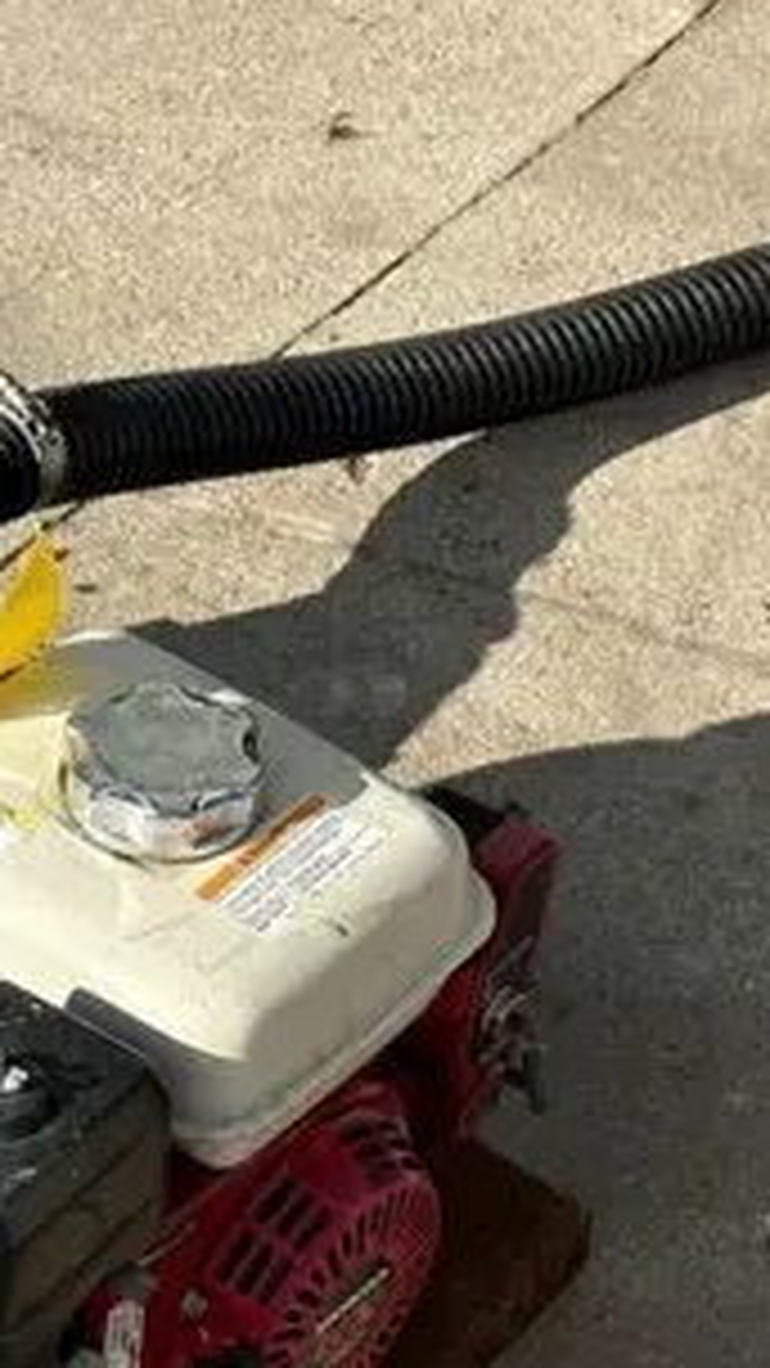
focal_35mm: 110
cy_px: 1008
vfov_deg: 19.3
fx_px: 3993
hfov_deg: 10.9
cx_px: -72
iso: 64
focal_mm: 6.86
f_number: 1.78
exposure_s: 1/3155
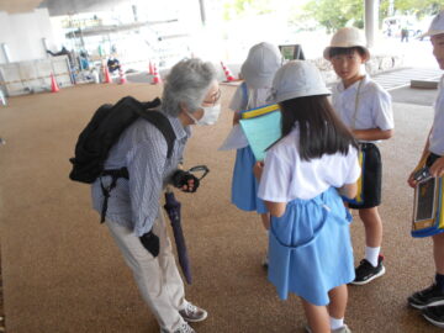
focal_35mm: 30
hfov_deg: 60.0
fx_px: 385
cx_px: 222
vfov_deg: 46.8
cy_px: 166
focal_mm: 5.1
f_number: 3.4
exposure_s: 1/40
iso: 80
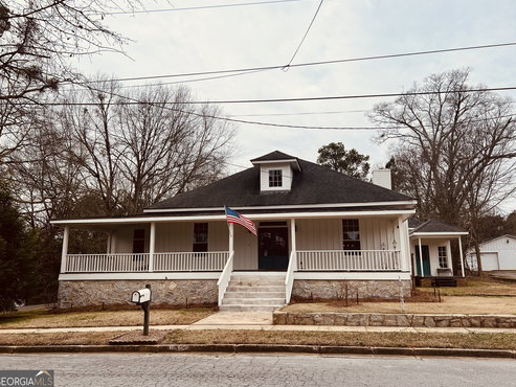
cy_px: 189
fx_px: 403
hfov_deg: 65.3
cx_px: 262
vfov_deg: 51.4
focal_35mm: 27
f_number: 1.5
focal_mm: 5.7
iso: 50
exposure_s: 1/1124
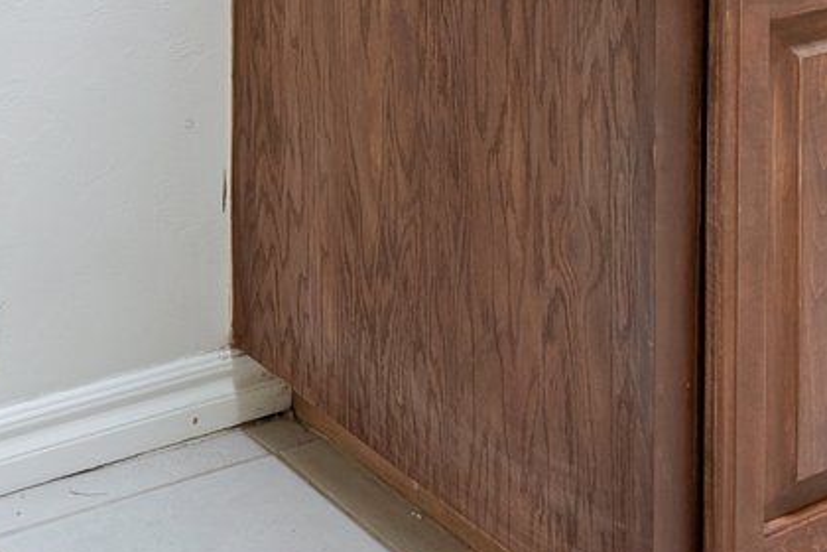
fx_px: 1792
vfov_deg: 14.8
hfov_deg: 25.3
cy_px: -503
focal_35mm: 78
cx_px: 106
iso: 200
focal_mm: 16
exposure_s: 1/5
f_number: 7.1
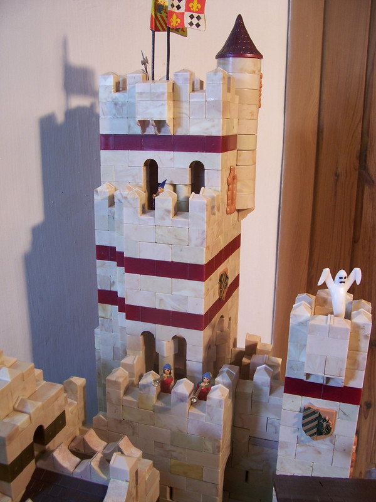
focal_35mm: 34
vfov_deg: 54.0
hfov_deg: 41.8
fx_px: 492
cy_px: 251
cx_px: 188
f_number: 2.7
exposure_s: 1/30
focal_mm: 5.6
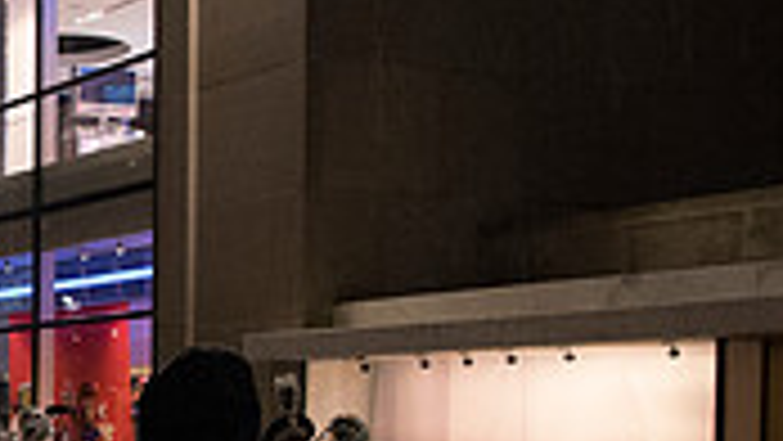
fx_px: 1745
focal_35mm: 84
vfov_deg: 14.1
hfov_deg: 21.1
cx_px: -414
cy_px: 497
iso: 8000
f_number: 5.6
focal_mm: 24
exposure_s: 1/125
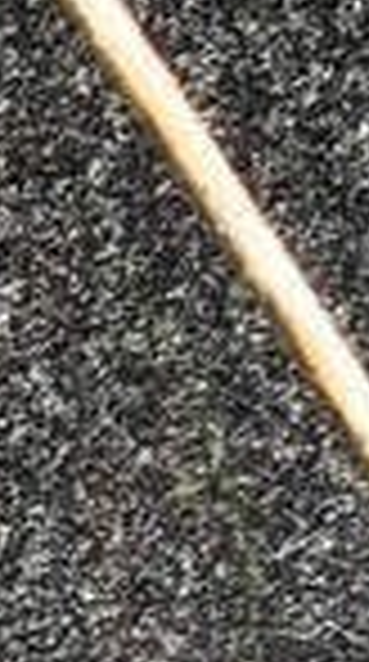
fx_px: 5199
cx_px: -1312
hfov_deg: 3.8
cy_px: 1027
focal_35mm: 297
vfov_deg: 7.2
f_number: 1.7
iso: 50
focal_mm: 4.71
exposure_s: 1/345
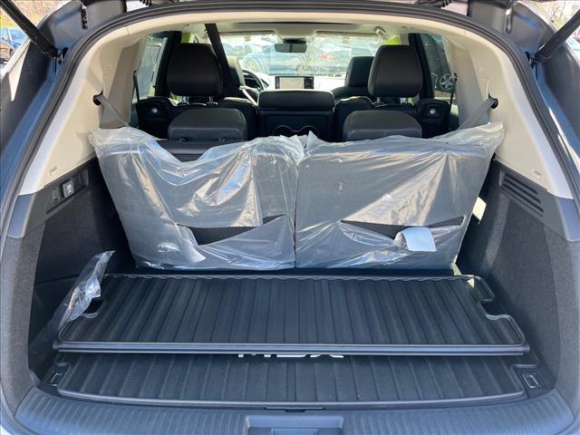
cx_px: 290
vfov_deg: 53.1
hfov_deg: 67.3
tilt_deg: -23.9
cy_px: 218
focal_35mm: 26
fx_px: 436
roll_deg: -2.3
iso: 50
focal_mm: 5.1
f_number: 1.6
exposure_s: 1/121
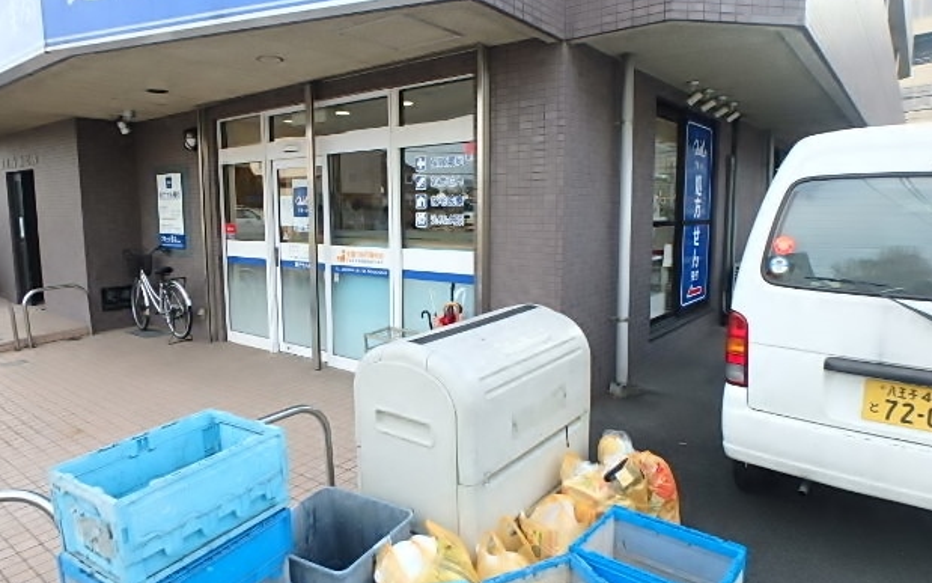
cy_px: 291
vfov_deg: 53.0
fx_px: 584
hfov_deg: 77.1
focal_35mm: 23
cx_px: 458
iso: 160
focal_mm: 3.7
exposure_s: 1/250
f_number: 3.5
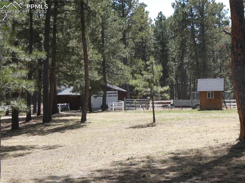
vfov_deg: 17.5
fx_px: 594
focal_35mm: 84
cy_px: 92
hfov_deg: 23.3
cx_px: 122
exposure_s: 1/200
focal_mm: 15
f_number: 4.8
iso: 80
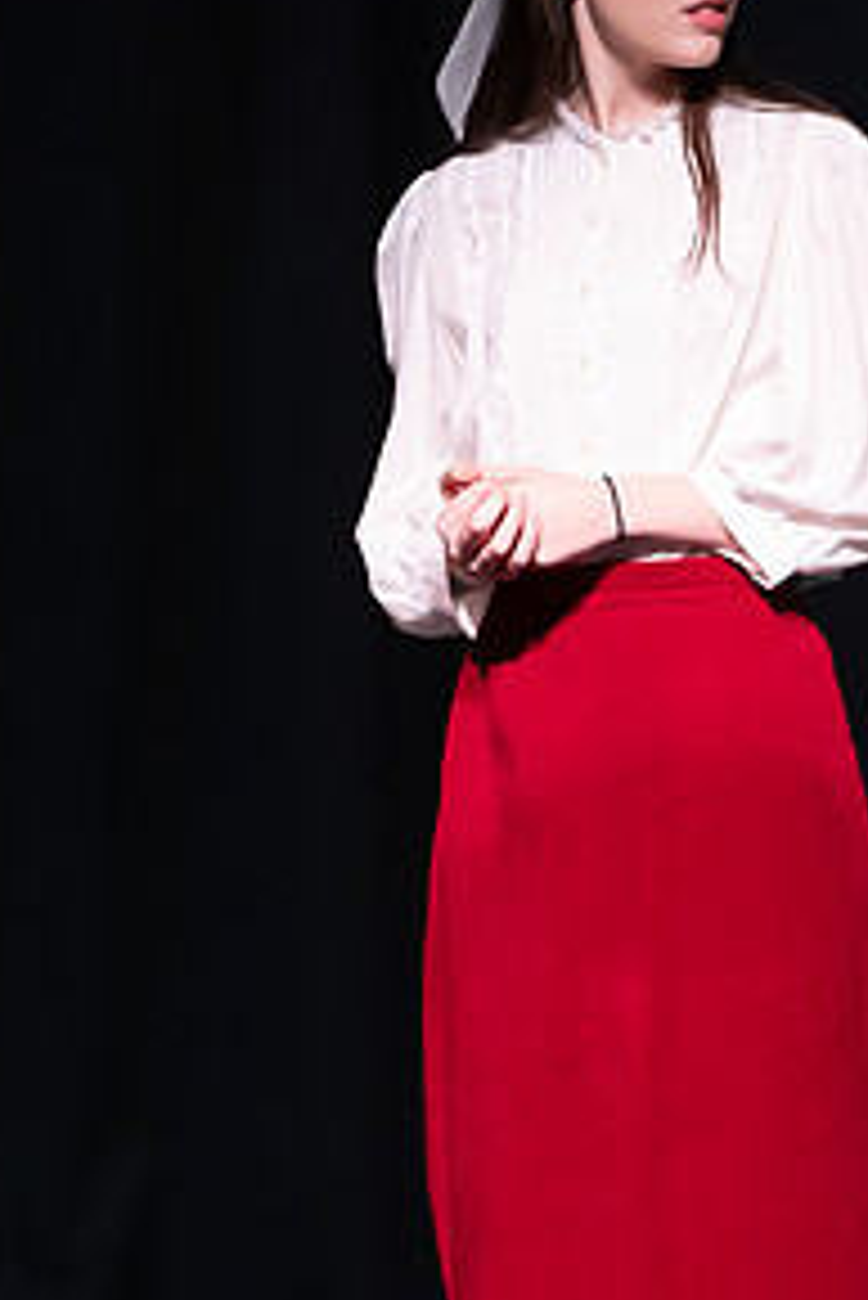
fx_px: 28571
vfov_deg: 2.6
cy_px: 559
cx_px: 914
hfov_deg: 1.7
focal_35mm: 791
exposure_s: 1/250
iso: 4500
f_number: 2.8
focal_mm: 300
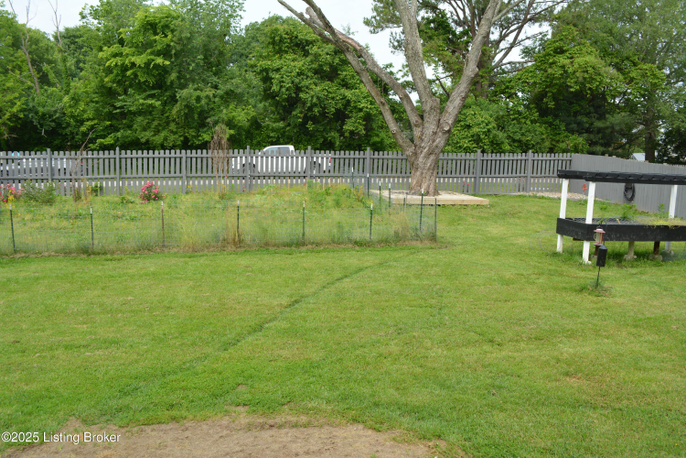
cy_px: 229
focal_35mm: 33
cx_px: 343
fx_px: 629
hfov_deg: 57.2
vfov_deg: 40.0
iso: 200
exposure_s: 1/250
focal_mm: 22
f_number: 8
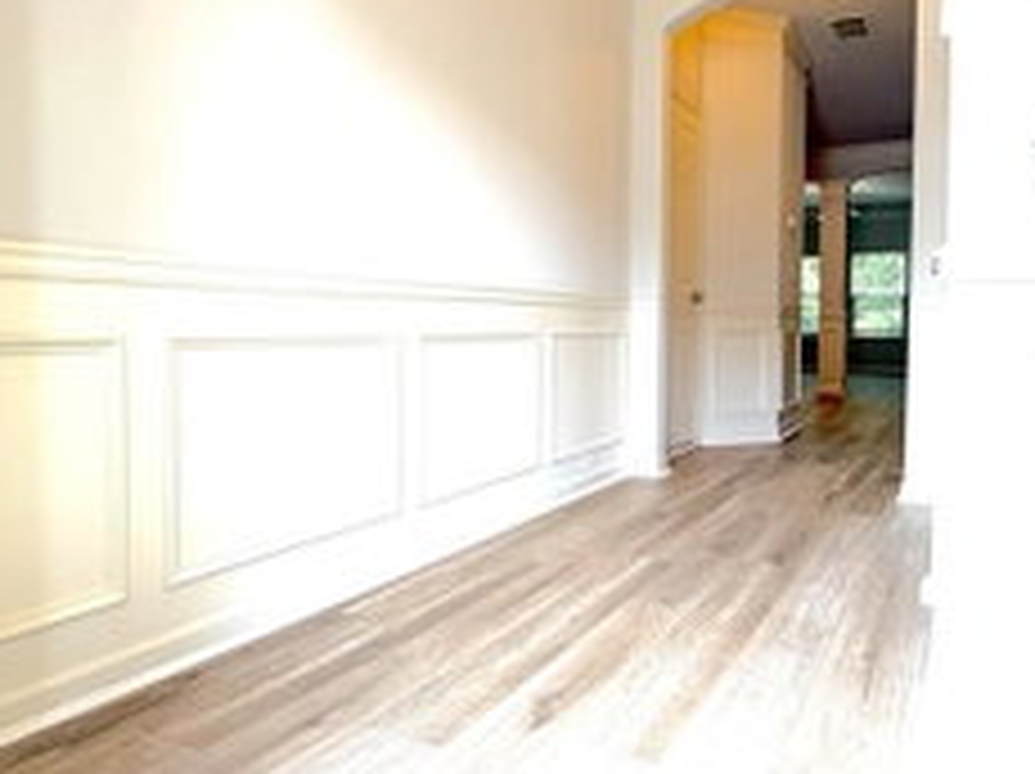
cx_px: 583
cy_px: 351
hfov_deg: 67.1
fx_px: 777
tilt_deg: -1.9
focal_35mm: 26
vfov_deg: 52.9
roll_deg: +0.7
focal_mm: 2.22
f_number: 2.2
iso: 250
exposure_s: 1/120
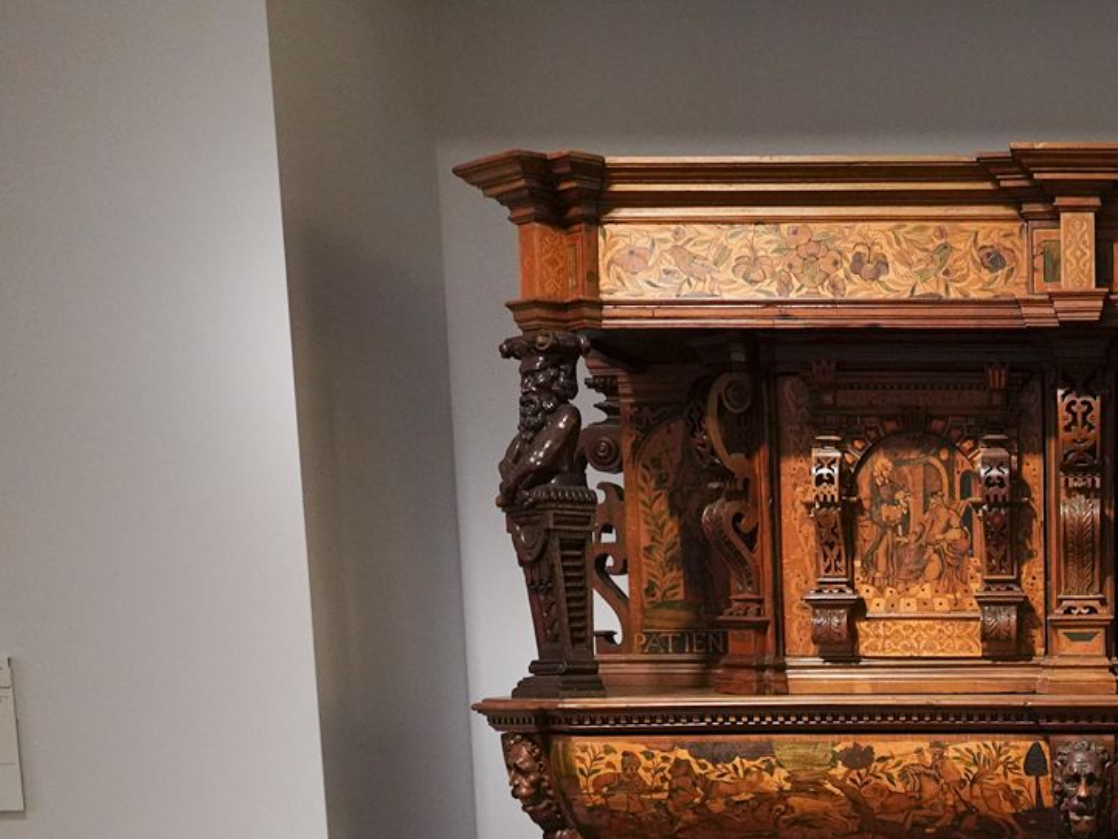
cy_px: 954
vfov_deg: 21.6
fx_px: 2067
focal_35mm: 64
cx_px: 1120
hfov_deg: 28.4
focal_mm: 24
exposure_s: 1/80
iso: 3200
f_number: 2.8
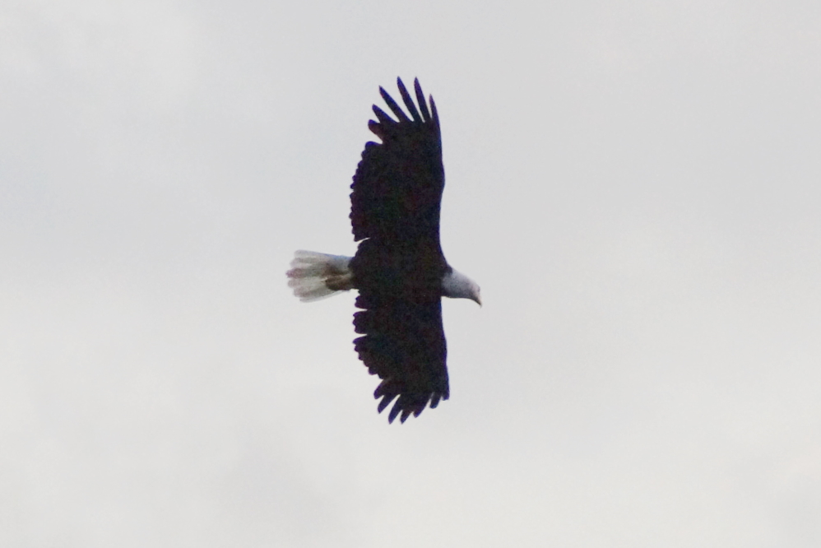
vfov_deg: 3.7
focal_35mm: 375
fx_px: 8554
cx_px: 410
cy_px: 274
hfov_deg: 5.5
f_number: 6.3
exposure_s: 1/400
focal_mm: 250
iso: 1250
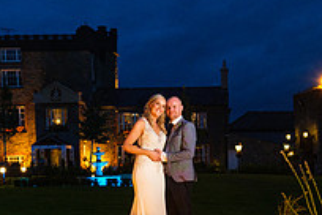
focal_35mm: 75
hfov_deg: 26.9
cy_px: 209
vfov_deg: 17.8
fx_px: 671
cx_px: 199
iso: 1250
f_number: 2.8
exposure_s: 1/200
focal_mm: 16
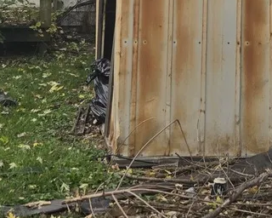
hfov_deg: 19.0
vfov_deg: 14.0
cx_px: 167
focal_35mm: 101
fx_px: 813
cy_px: -133
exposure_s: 1/652
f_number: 1.8
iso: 25
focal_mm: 5.4
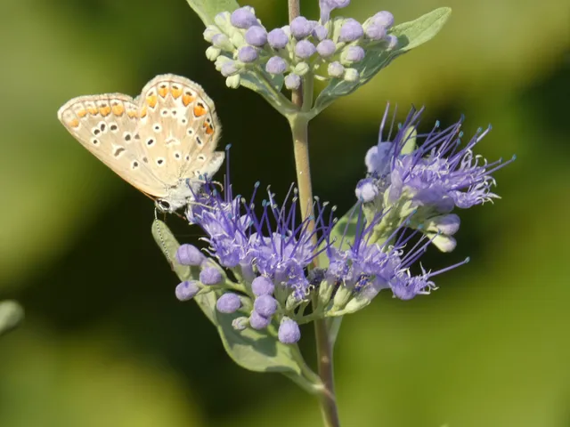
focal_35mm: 500
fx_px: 8233
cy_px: 214
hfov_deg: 4.0
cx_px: 285
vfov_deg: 3.0
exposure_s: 1/100
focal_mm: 89.5
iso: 100
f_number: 5.6
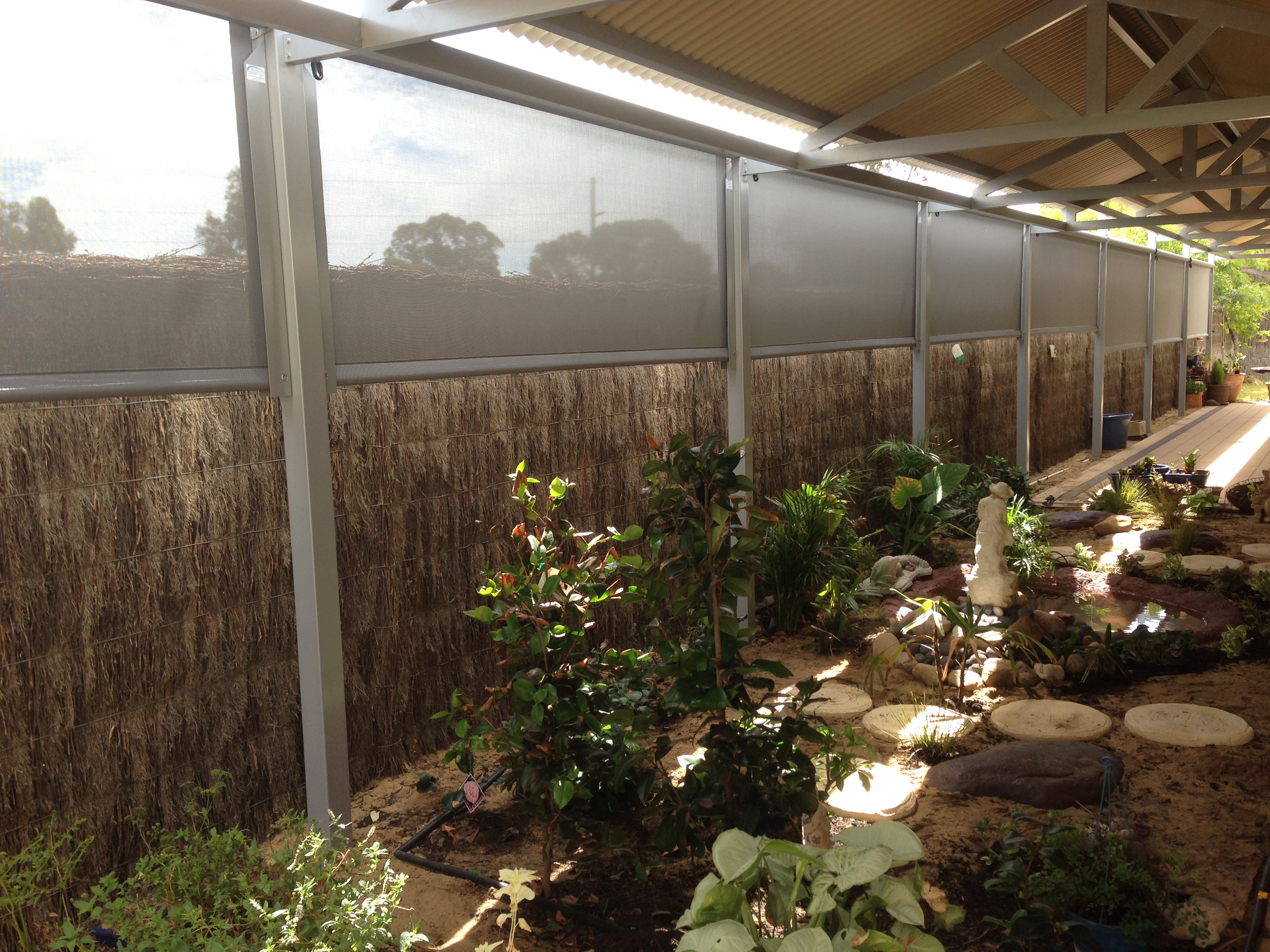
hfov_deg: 55.4
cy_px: 476
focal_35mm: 33
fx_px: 1211
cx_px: 635
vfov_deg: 42.9
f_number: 2.4
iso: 50
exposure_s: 1/153
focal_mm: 4.12
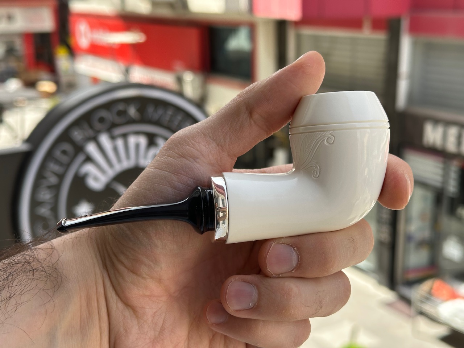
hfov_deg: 39.7
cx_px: 232
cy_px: 174
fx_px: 643
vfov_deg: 30.3
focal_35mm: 48
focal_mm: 6.86
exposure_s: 1/745
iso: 64
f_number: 1.78
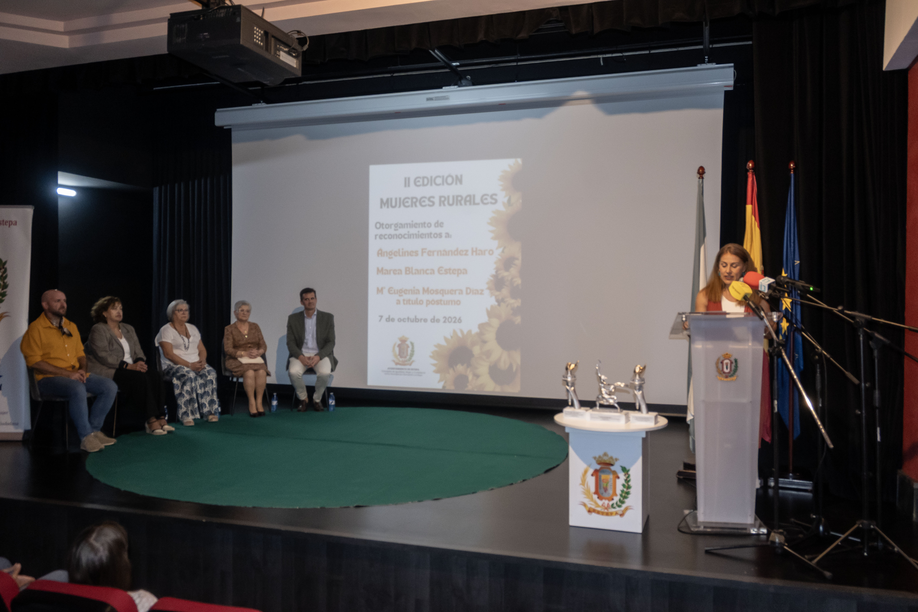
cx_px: 459
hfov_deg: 61.9
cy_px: 306
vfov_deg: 43.6
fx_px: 765
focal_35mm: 30
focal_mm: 20
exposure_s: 1/60
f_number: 3.8
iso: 1250
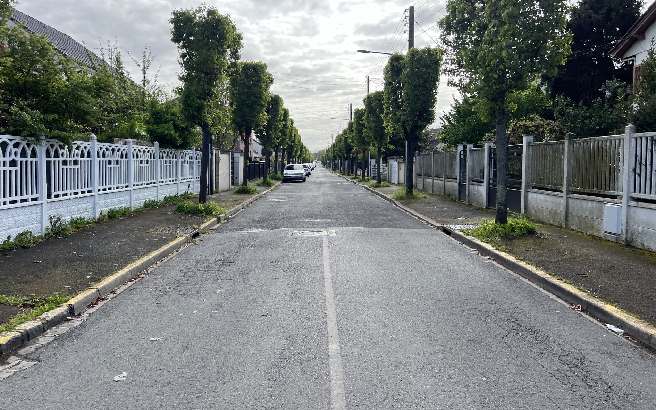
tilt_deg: -0.8
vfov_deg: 44.5
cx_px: 326
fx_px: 501
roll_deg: -2.1
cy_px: 184
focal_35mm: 28
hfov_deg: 66.5
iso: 50
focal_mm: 5.7
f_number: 1.5
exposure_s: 1/2353
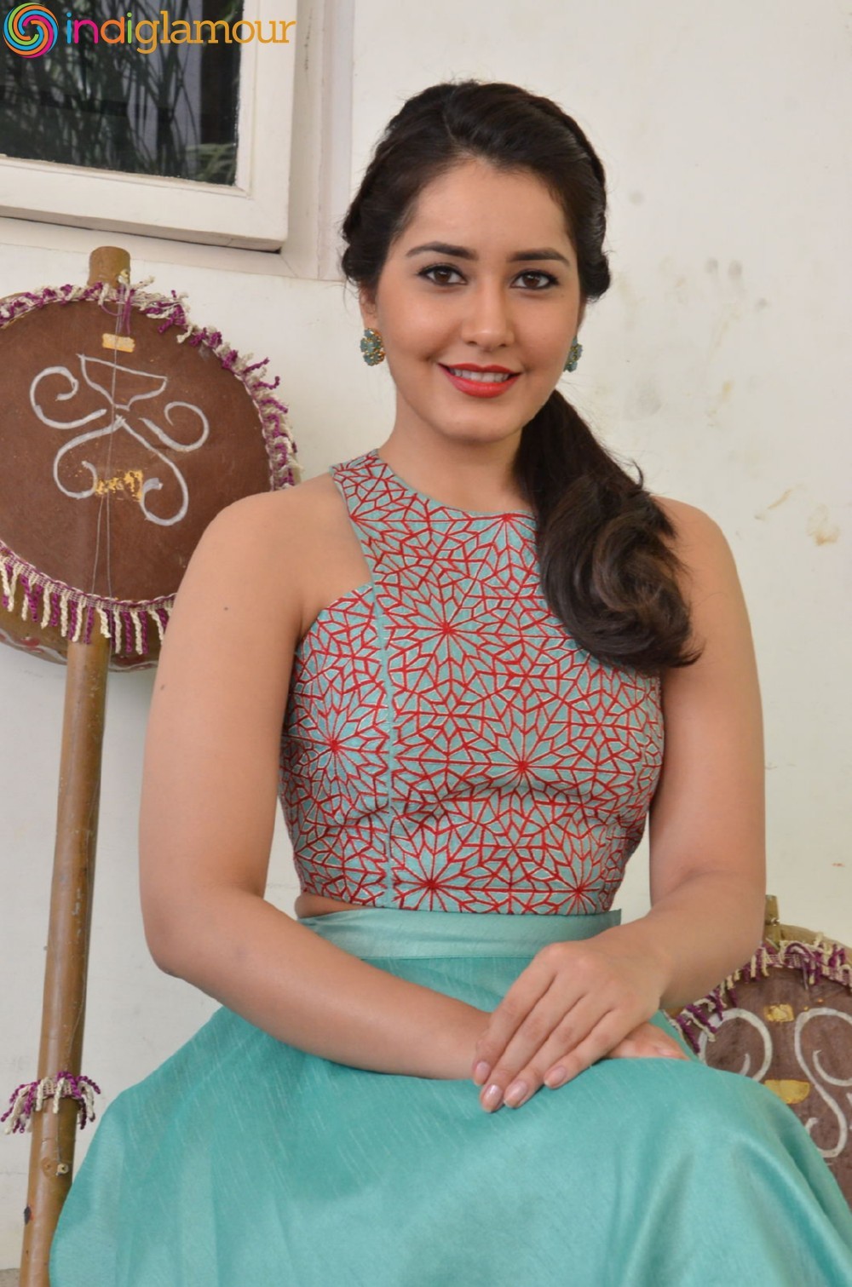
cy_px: 644
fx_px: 2783
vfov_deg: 26.0
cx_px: 426
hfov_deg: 17.4
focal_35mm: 78
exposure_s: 1/125
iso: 2000
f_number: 8
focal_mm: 52
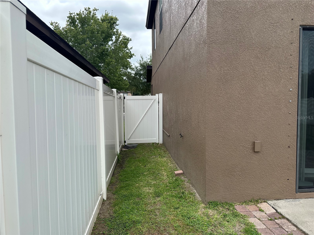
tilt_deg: -3.5
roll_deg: -0.4
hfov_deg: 71.6
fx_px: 218
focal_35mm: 24
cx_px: 157
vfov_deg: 56.8
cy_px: 118
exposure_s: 1/3058
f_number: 1.78
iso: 80
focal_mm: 6.86
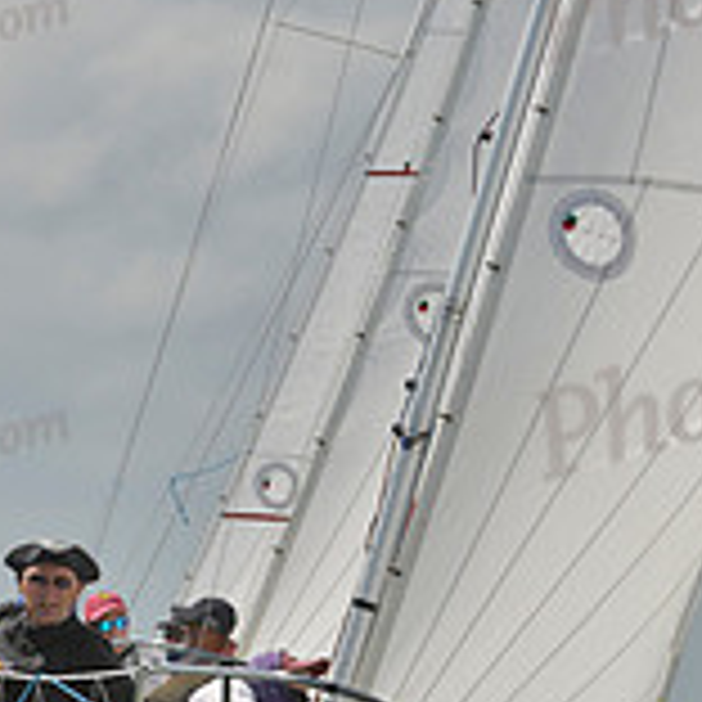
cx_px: 306
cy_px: 659
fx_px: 14546
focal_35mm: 634
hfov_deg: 2.8
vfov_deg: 2.8
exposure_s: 1/1250
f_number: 9
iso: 280
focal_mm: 200
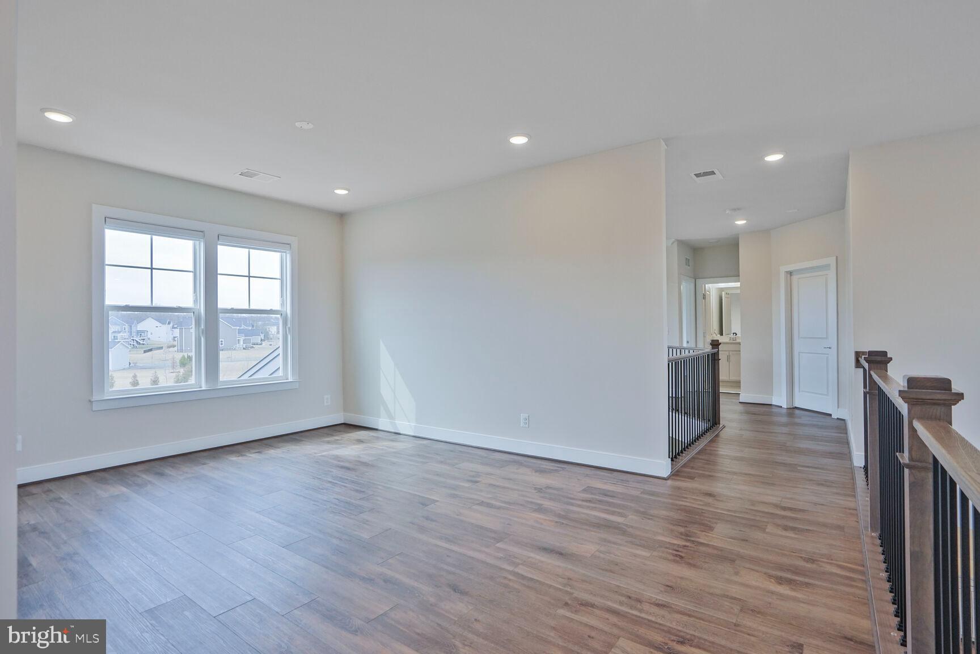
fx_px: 463
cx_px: 490
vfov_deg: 70.4
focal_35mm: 17
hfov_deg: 93.3
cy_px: 327
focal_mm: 17
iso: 800
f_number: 8
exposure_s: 1/125
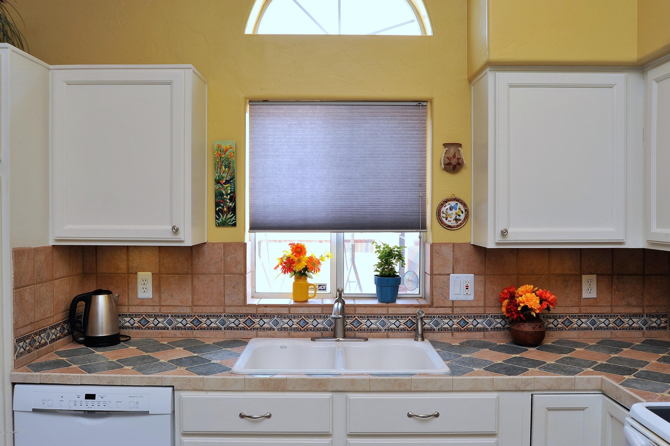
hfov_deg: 58.7
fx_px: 595
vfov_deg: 41.1
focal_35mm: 32
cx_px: 335
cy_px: 223
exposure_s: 1/60
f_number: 13
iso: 800
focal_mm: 32
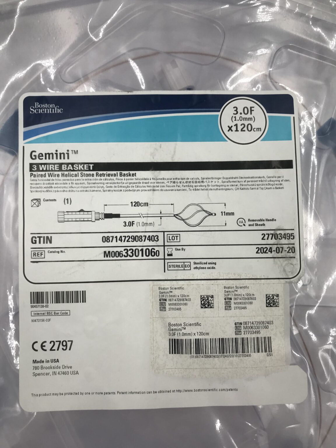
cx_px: 168
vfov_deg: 63.4
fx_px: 362
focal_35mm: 28
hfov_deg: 49.7
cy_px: 224
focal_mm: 3.99
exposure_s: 1/245
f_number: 1.8
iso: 20
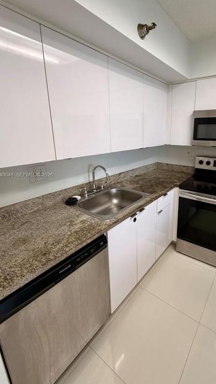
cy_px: 175
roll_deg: -0.1
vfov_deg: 95.7
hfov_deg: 62.0
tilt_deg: -14.4
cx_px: 148
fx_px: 173
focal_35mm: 17
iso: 200
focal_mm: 2.22
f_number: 2.2
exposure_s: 1/120
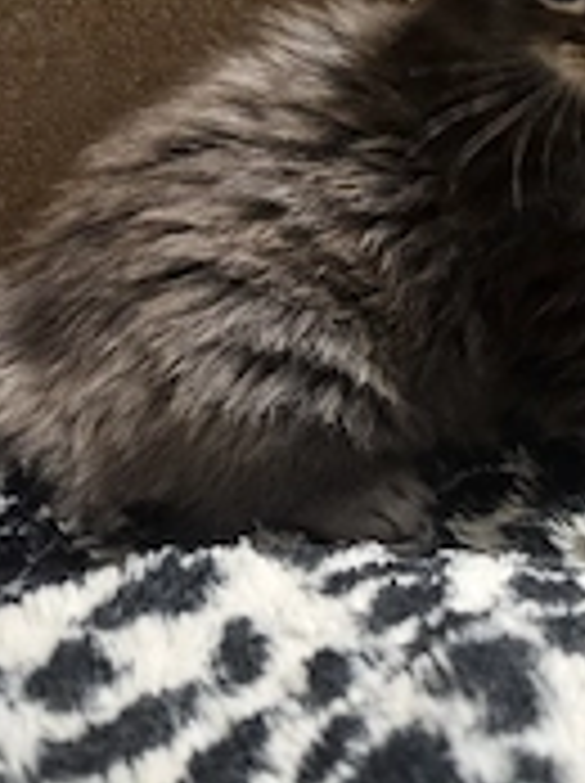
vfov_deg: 35.8
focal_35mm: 53
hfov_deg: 25.5
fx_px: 1197
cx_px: 639
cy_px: 248
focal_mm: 5.4
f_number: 1.8
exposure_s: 1/25.1
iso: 1250
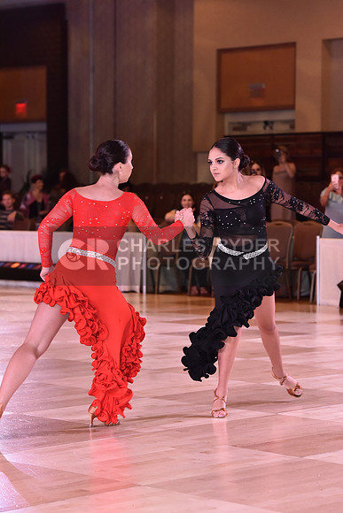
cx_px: 172
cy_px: 256
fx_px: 1600
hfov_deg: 12.2
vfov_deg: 18.3
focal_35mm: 112
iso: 2000
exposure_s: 1/250
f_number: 5
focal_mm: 112
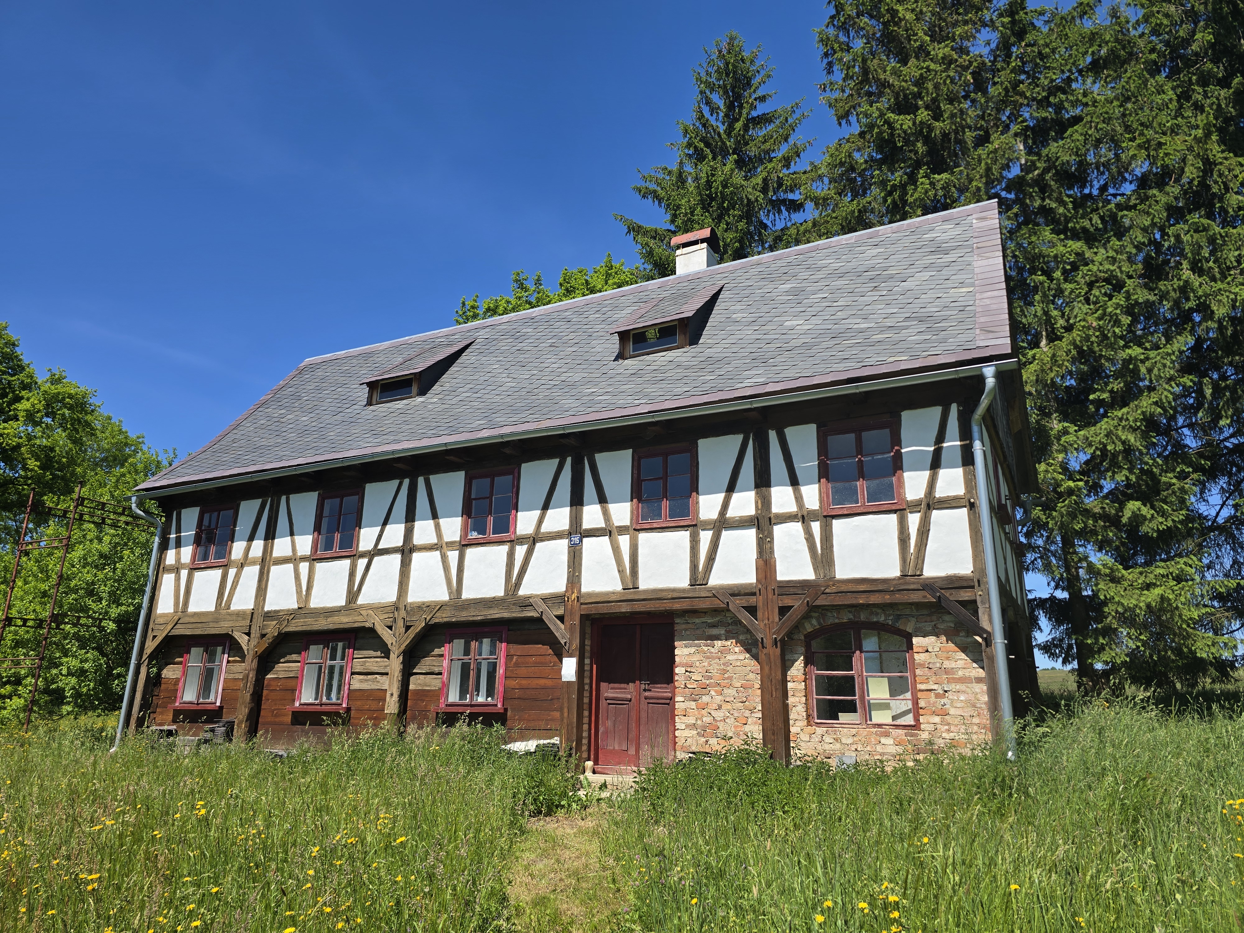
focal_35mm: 23
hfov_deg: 73.9
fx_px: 827
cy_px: 466
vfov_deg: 58.9
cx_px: 622
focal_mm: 6.3
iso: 12
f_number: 1.7
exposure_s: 1/784
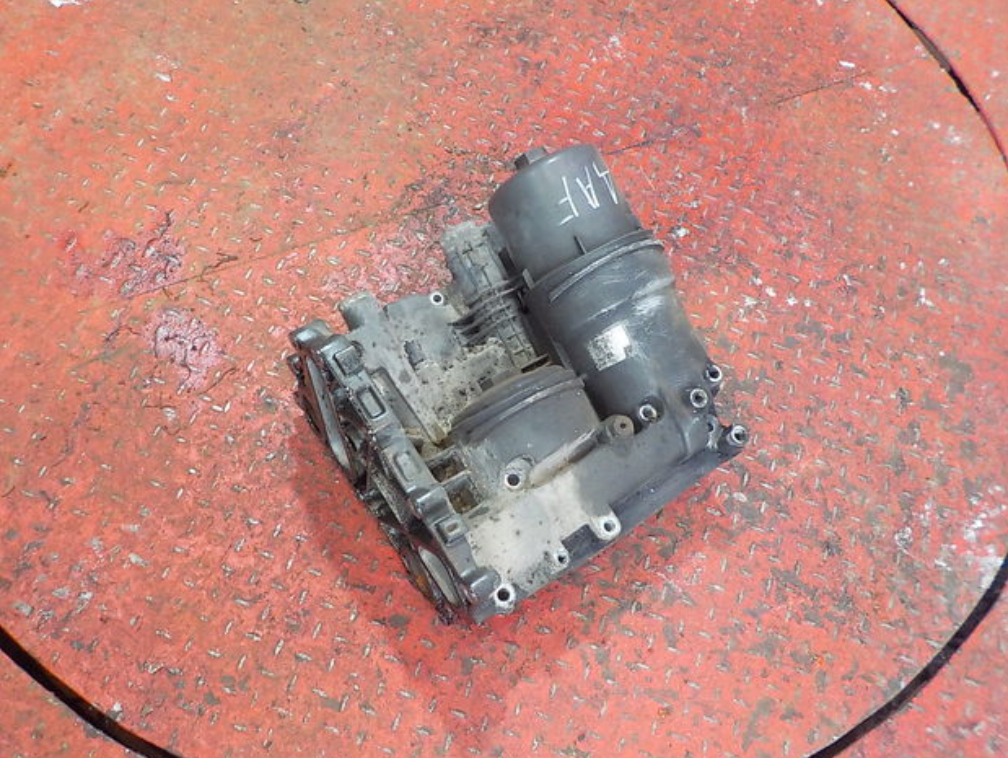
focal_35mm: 31
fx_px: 903
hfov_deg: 58.3
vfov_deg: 45.5
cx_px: 495
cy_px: 386
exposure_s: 1/20
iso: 400
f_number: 3.3
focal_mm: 4.1
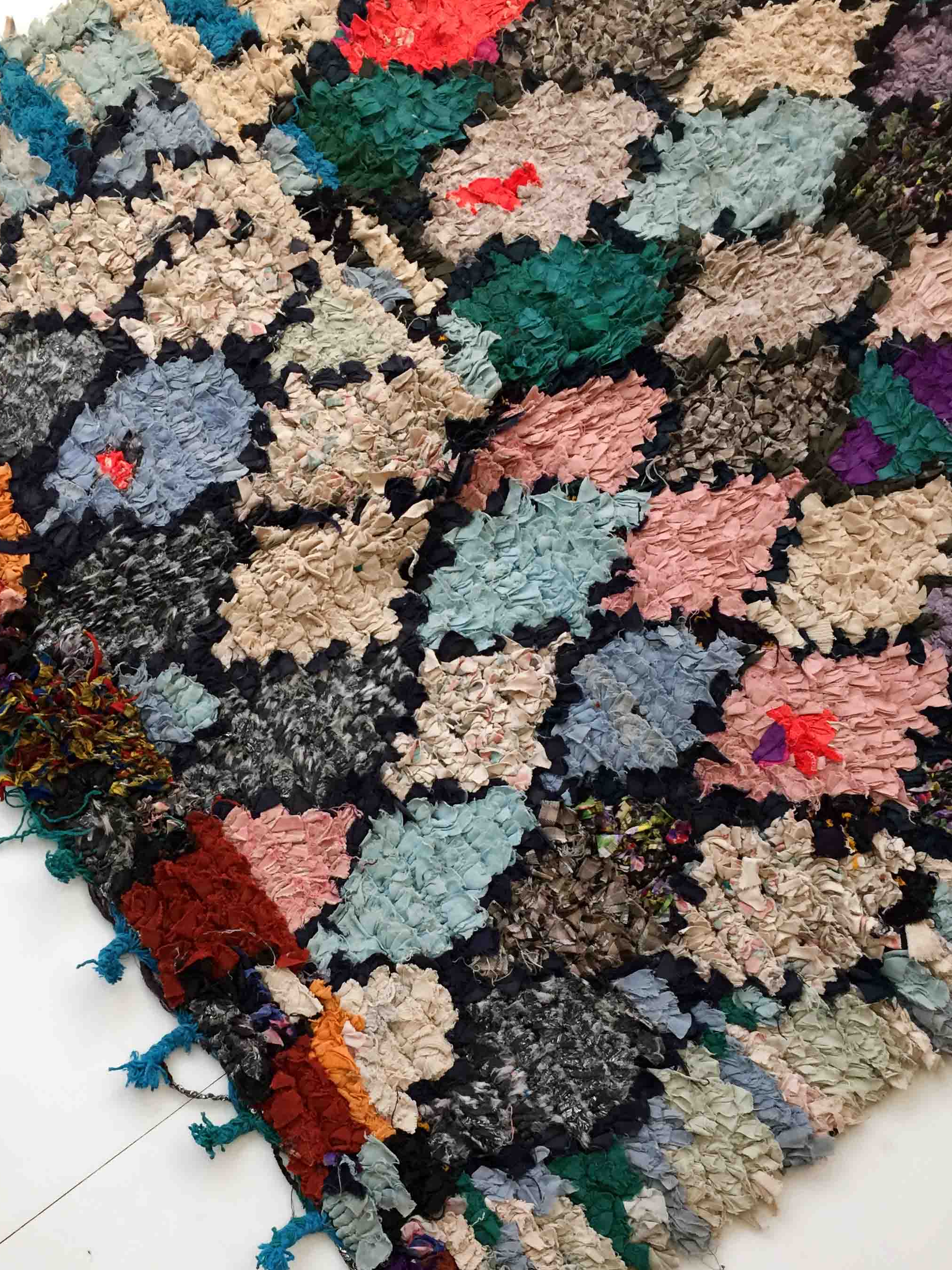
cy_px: 714
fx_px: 1283
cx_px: 387
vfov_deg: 52.5
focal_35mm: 35
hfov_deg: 40.5
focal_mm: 4.15
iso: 160
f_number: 2.2
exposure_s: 1/33
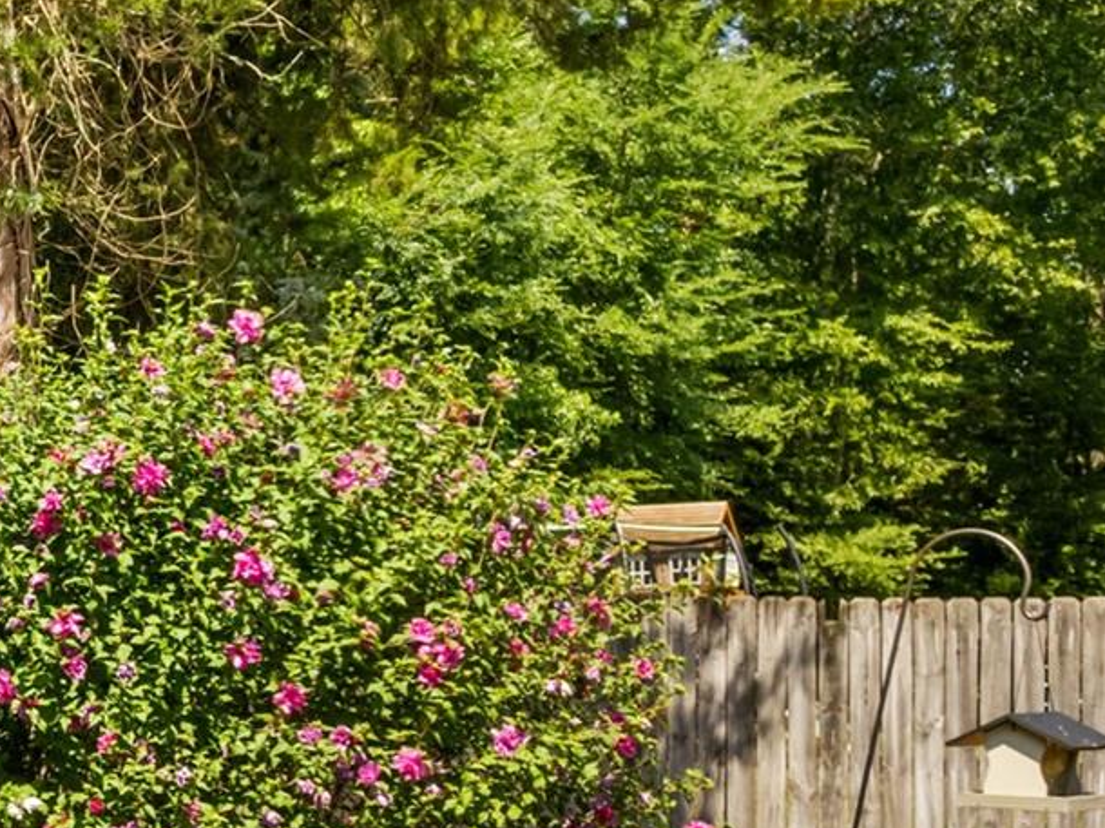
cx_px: -634
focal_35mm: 71
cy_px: 608
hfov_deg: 21.9
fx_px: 2266
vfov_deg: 20.6
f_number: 2.8
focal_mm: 8.38
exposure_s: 1/640
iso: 100
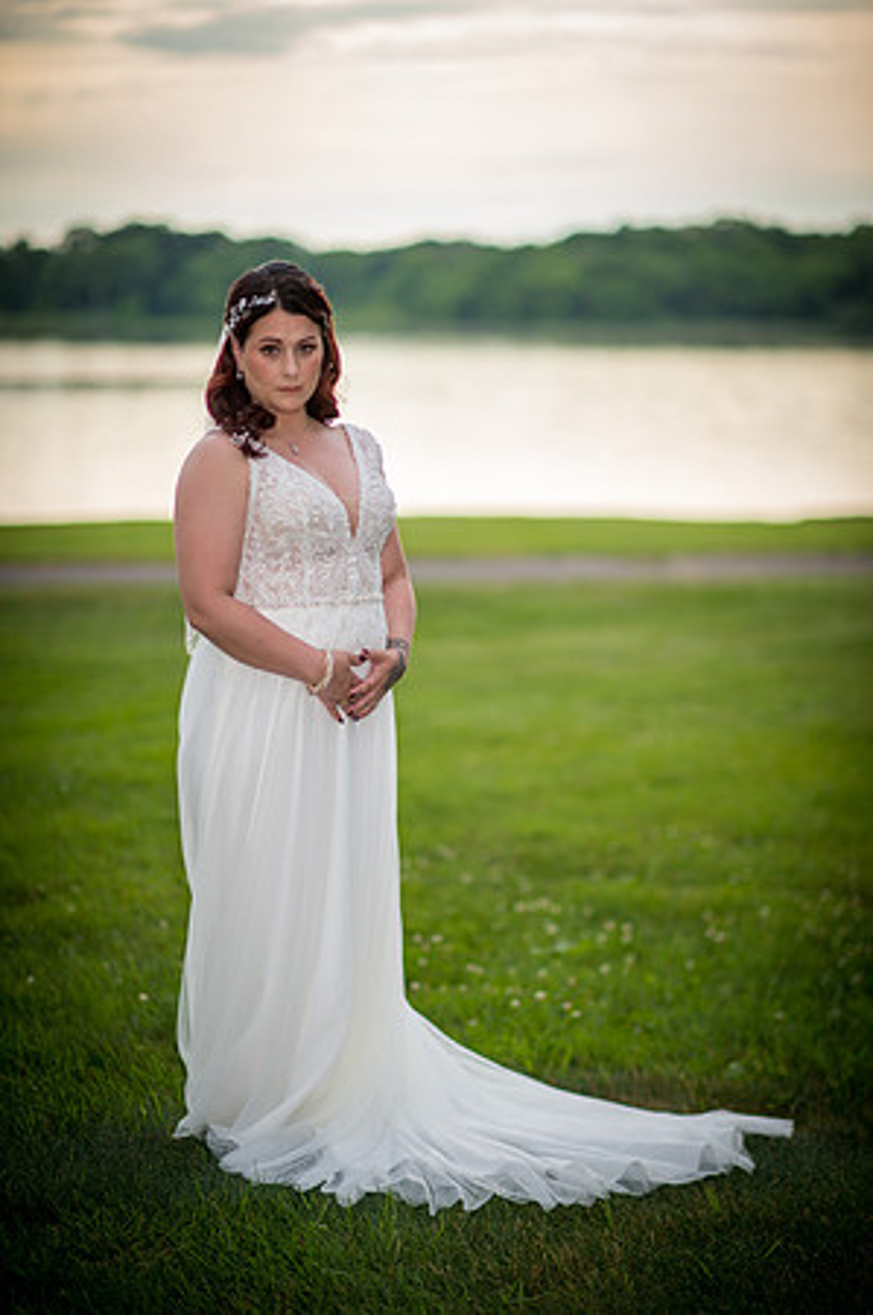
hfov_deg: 16.0
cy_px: 658
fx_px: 3099
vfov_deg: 23.9
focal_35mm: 85
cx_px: 436
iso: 100
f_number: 1.4
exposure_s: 1/1000
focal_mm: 85
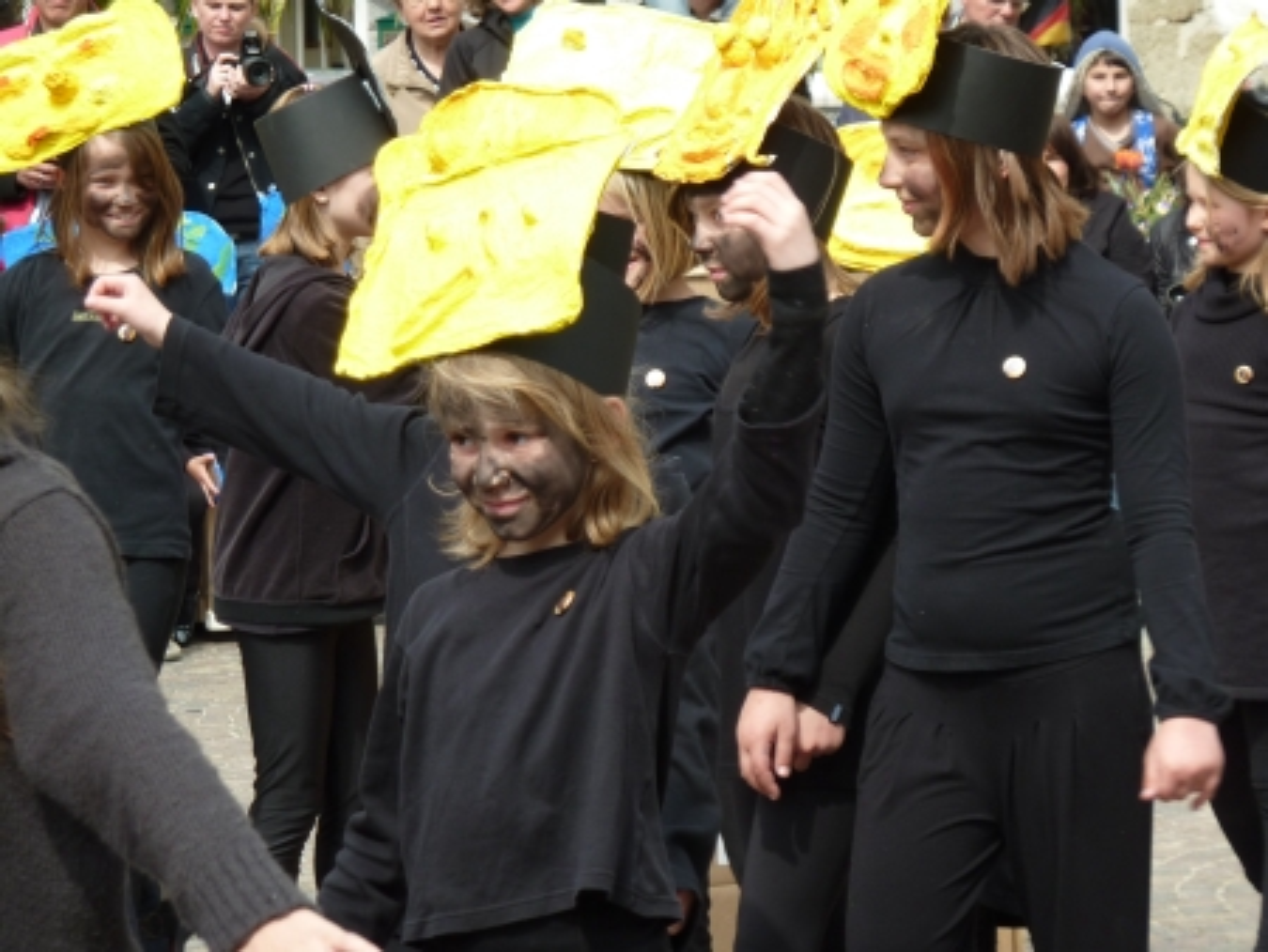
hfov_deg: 11.7
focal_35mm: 169
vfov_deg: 8.8
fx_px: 6194
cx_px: 634
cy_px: 476
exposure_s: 1/200
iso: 80
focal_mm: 27.8
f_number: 4.5
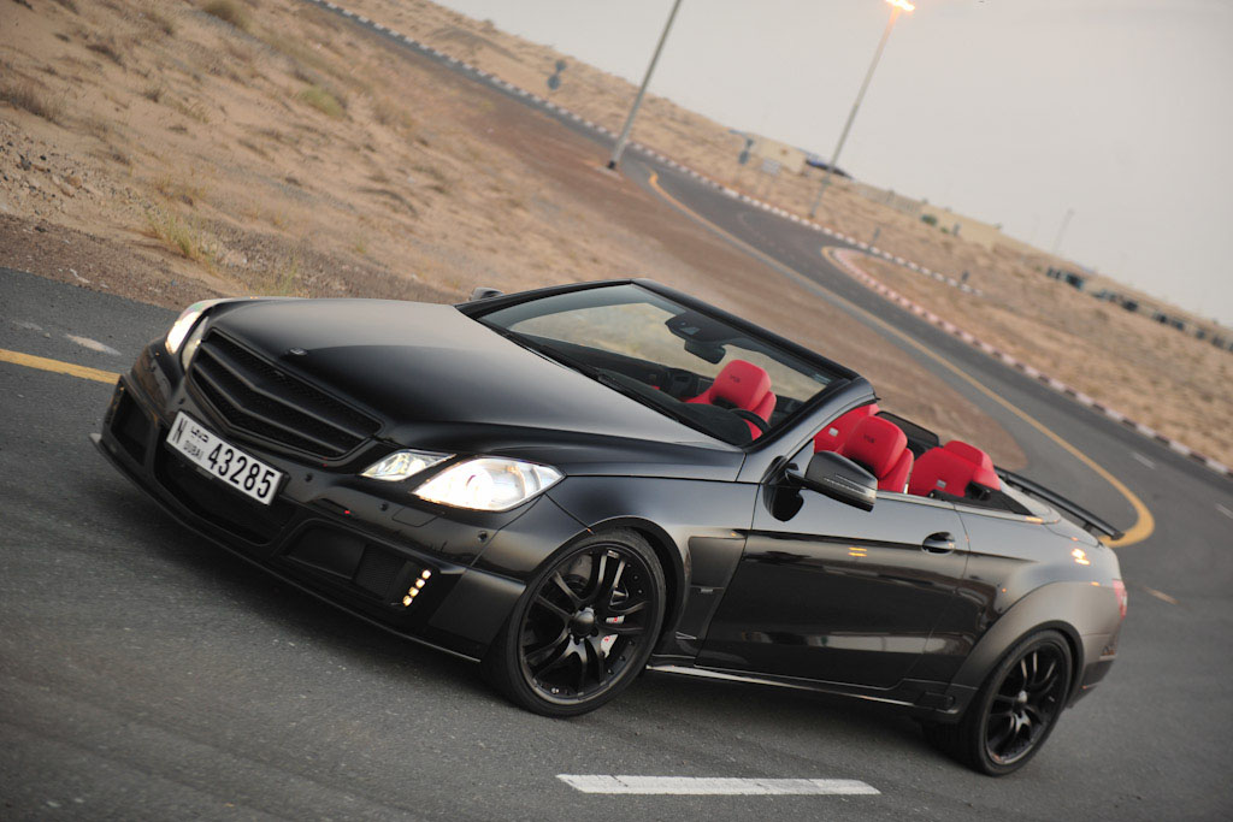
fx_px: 2398
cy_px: 411
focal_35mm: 70
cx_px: 616
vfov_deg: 19.5
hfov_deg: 28.8
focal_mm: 70
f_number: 2.8
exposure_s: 1/20
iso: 400
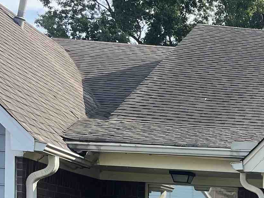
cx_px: 444
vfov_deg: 14.4
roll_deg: -2.8
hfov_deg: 17.3
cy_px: 277
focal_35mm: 97
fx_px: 740
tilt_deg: -3.1
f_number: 1.6
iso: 32
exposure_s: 1/924
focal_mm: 4.2
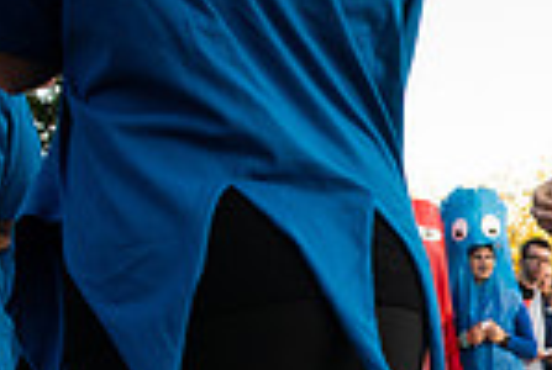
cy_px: 368
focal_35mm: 105
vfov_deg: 12.9
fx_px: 1613
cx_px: 689
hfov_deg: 18.3
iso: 640
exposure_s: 1/400
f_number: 4
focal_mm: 27
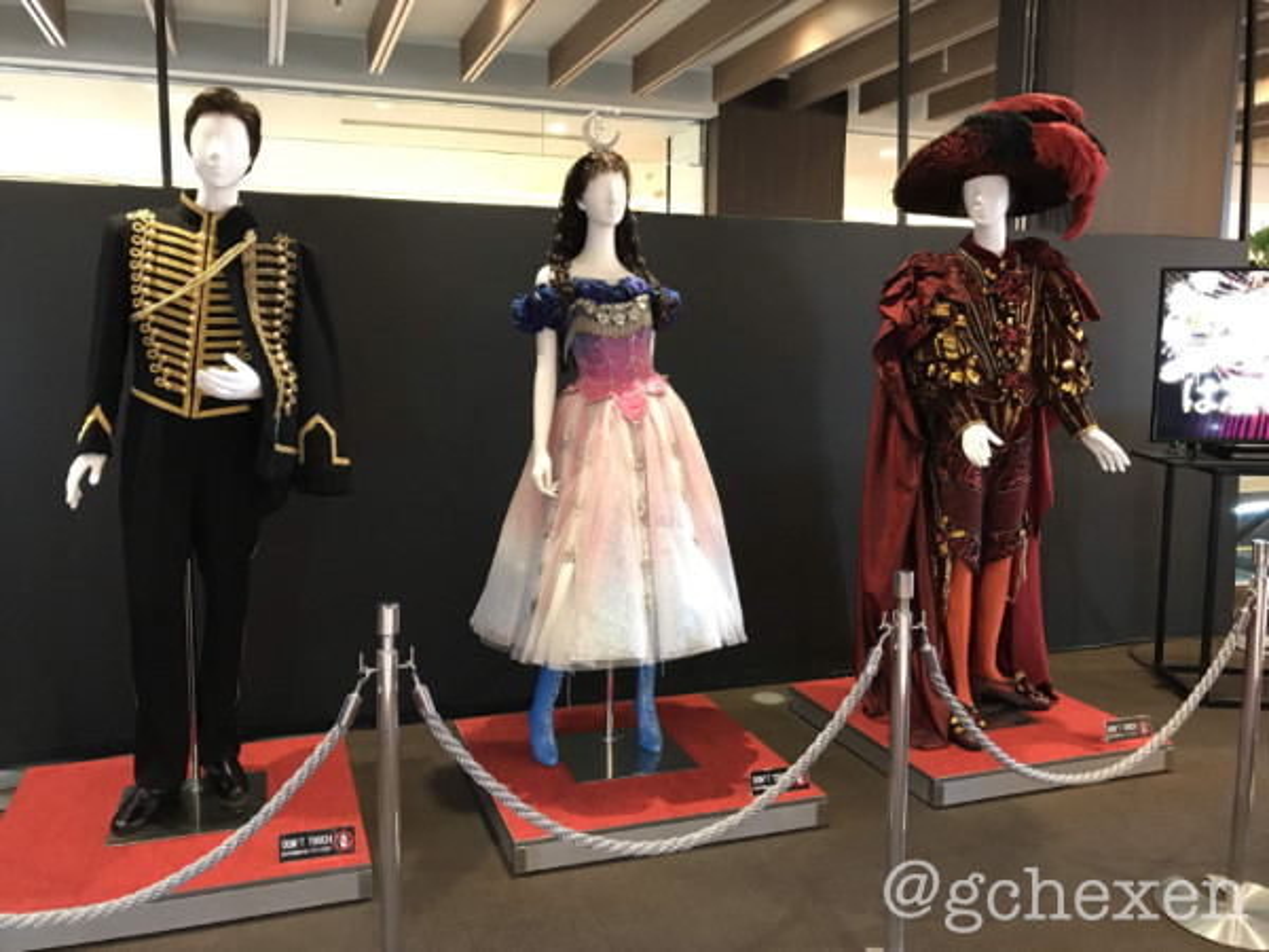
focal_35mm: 28
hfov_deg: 63.4
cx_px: 634
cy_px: 476
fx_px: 1026
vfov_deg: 49.7
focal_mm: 3
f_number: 1.8
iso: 100
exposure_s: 1/8
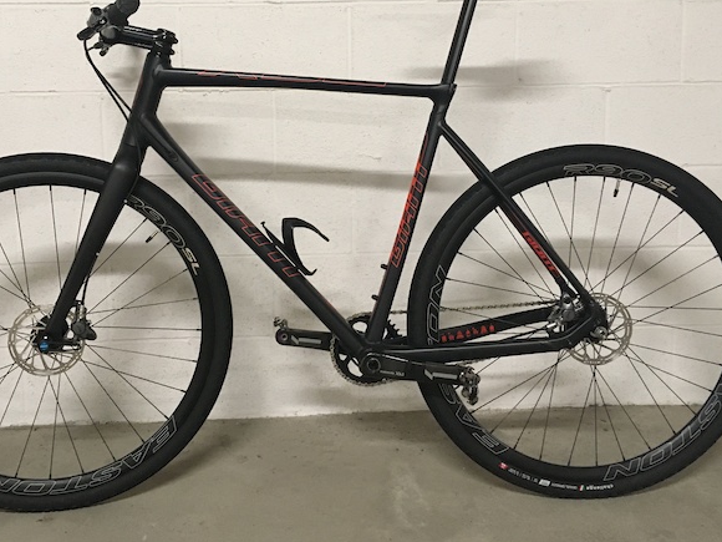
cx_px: 312
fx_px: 834
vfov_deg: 35.6
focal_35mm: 40
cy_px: 182
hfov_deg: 46.7
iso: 200
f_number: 2.2
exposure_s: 1/24
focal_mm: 4.15
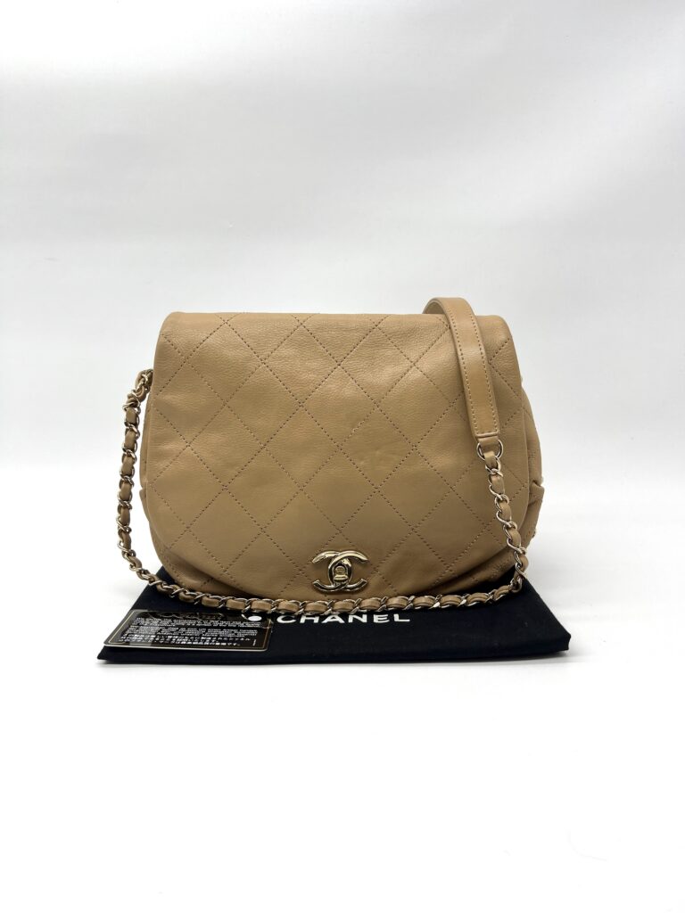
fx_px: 686
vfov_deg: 67.3
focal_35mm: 26
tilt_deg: -12.4
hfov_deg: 53.1
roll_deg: +1.2
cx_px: 342
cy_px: 456
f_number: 1.5
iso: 40
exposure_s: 1/214
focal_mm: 5.7
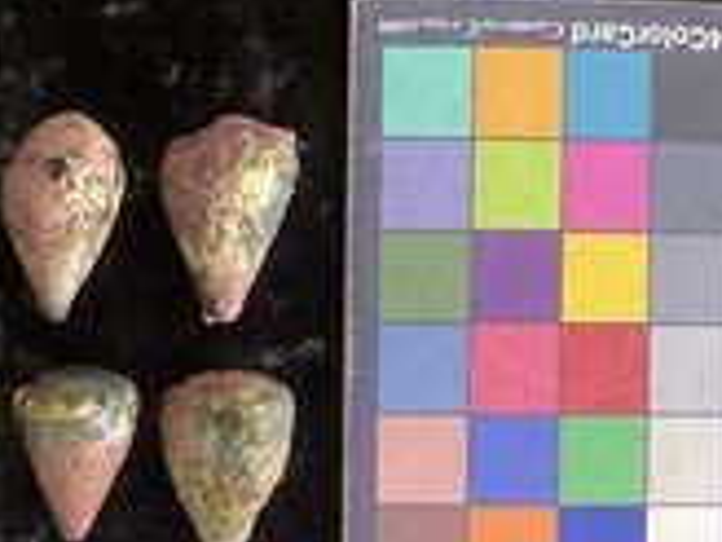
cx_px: 26
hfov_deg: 29.4
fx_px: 1293
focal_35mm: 62
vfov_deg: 23.4
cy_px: 421
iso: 125
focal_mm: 3
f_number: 1.8
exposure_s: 1/60
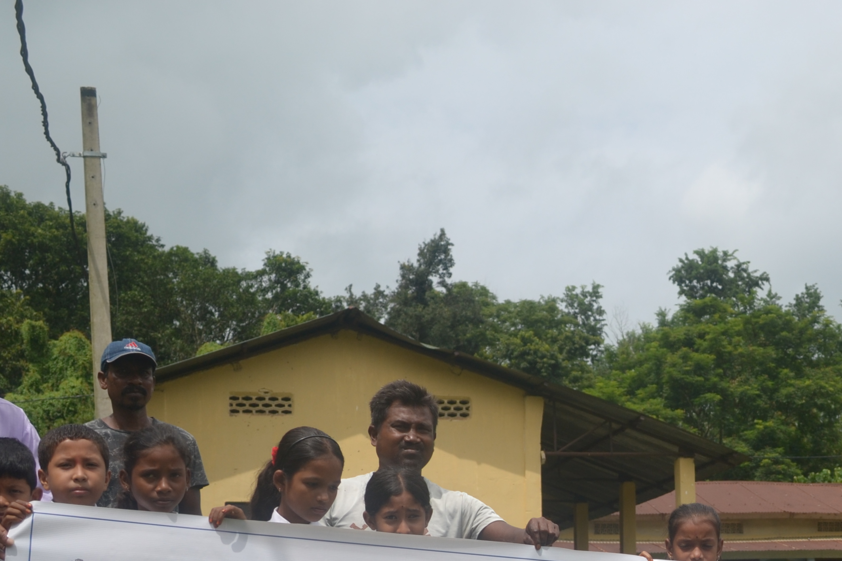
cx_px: 699
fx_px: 1520
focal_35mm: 65
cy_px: 593
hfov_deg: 30.1
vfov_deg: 20.1
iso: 100
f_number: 3.8
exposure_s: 1/1600
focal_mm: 20
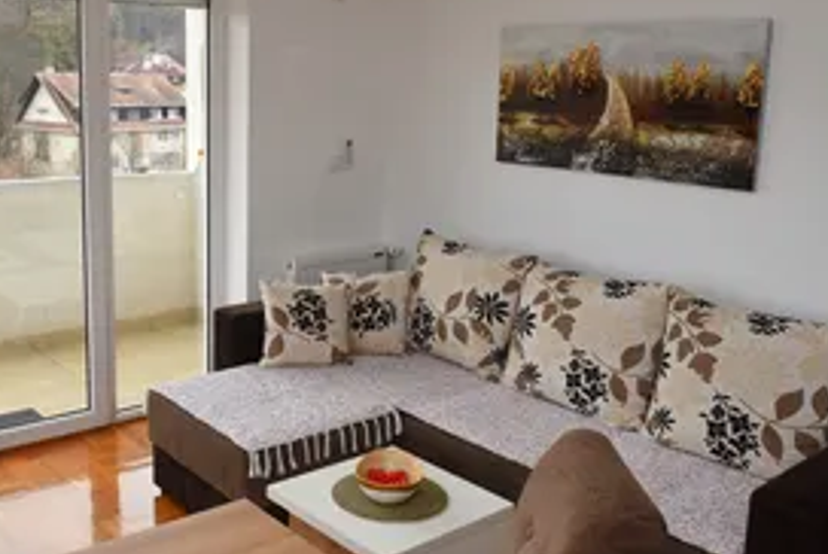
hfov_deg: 51.3
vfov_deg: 36.0
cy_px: 234
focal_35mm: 37
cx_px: 314
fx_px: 852
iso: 1600
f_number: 9
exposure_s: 1/250
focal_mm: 24
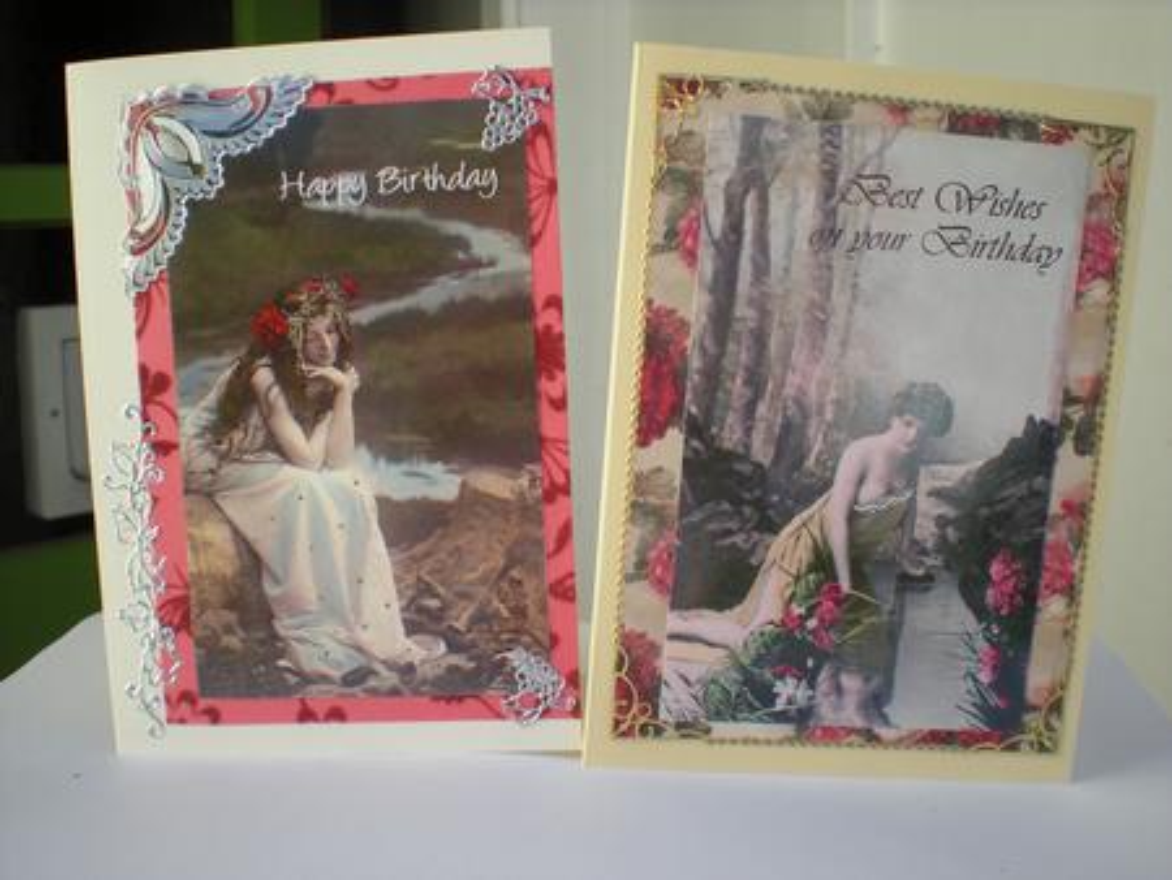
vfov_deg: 37.8
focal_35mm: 38
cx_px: 586
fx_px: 1287
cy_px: 440
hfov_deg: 49.0
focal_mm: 6.3
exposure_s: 1/156
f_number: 4.6
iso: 64
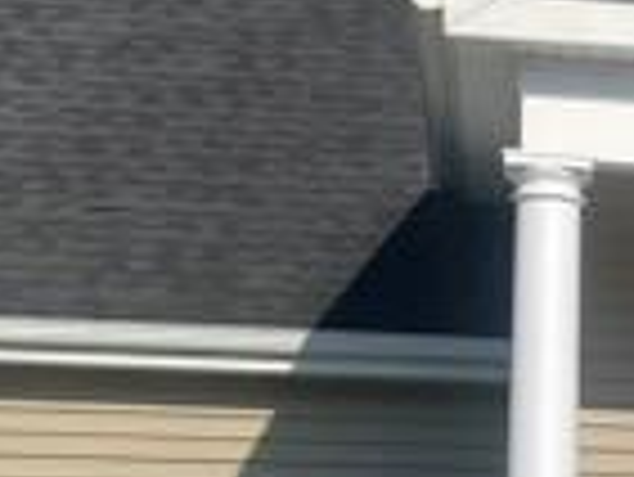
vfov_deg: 7.7
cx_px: 1102
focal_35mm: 189
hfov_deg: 10.0
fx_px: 3465
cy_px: 765
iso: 32
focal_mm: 4.25
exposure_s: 1/4444
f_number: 1.8
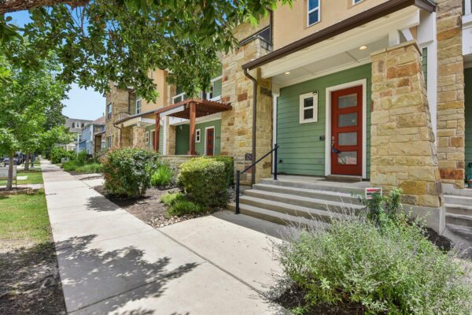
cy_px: 158
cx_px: 236
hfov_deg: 93.3
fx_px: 223
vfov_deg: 70.4
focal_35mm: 17
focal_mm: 17
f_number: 8
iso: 100
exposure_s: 1/160
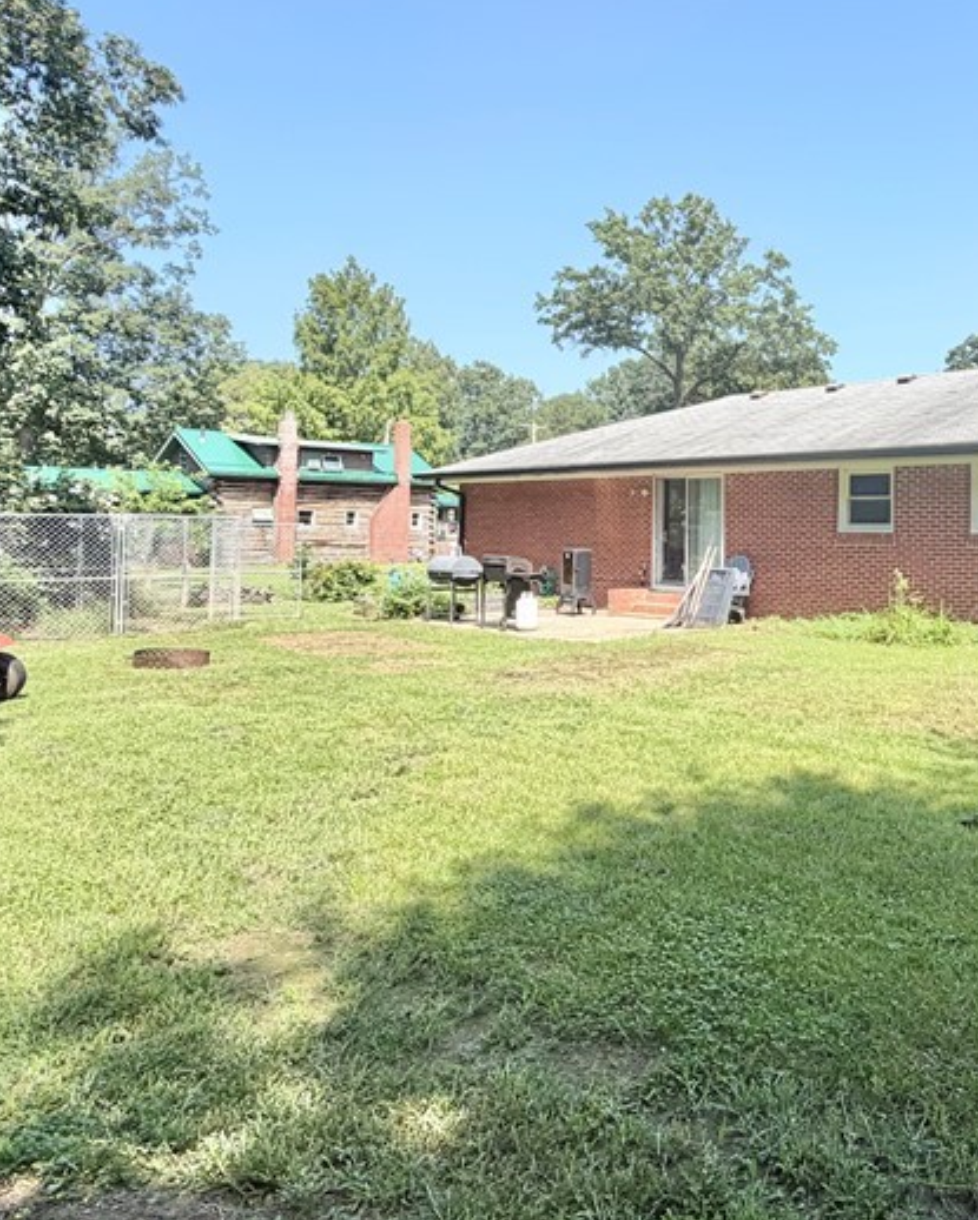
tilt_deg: +3.0
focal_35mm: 27
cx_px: 860
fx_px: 976
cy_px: 499
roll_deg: +0.6
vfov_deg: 63.6
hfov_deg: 48.3
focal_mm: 2.22
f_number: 2.2
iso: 32
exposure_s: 1/770
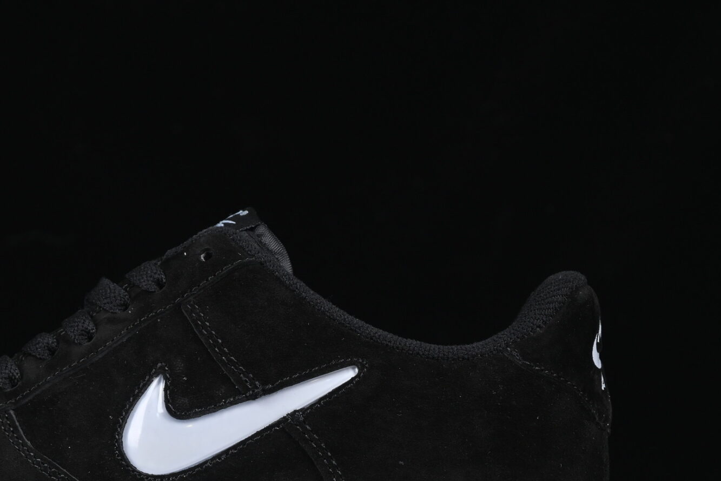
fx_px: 2884
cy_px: 375
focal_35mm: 144
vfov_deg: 9.5
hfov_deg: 14.2
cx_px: 147
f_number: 6.3
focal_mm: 50
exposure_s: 1/60
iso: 160
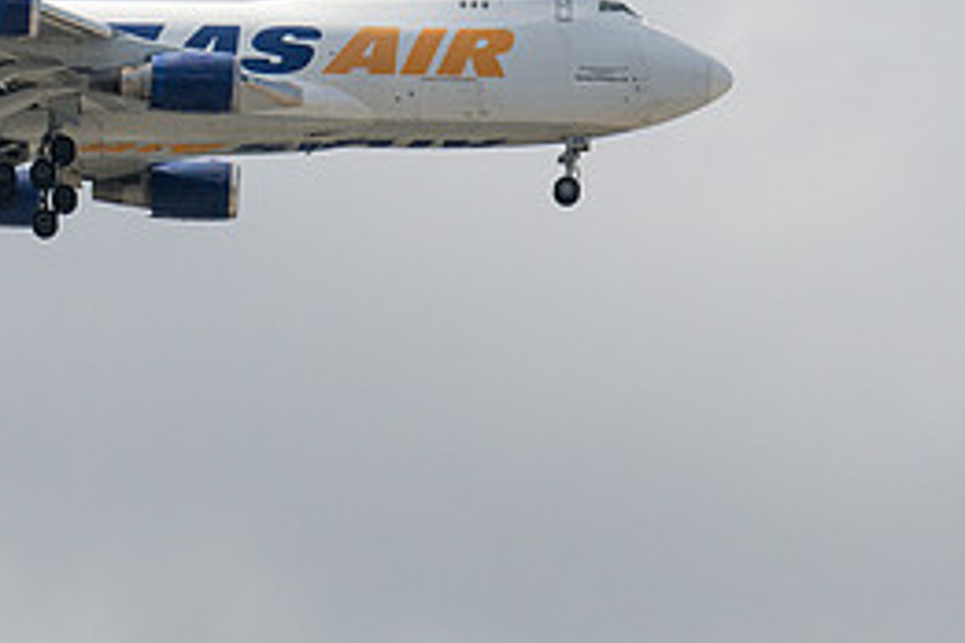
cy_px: 39
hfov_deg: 3.7
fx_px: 14903
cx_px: -78
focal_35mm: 556
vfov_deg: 2.5
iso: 800
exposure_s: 1/1600
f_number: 13
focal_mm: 250
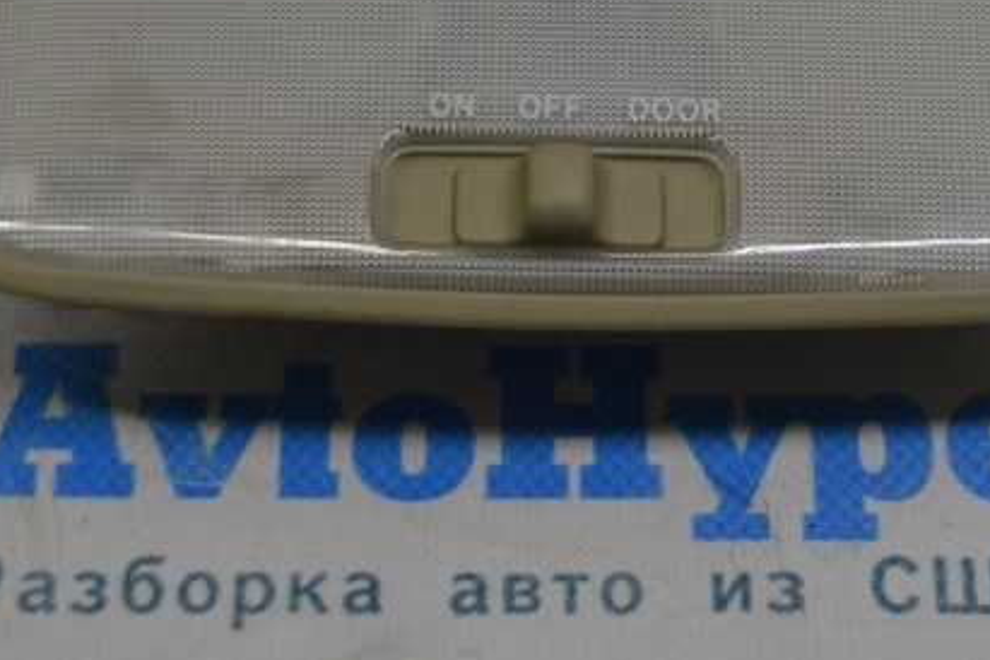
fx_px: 3492
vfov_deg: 10.7
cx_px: 515
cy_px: -64
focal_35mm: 127
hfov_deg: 16.1
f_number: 5
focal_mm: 34
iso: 400
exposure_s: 1/100
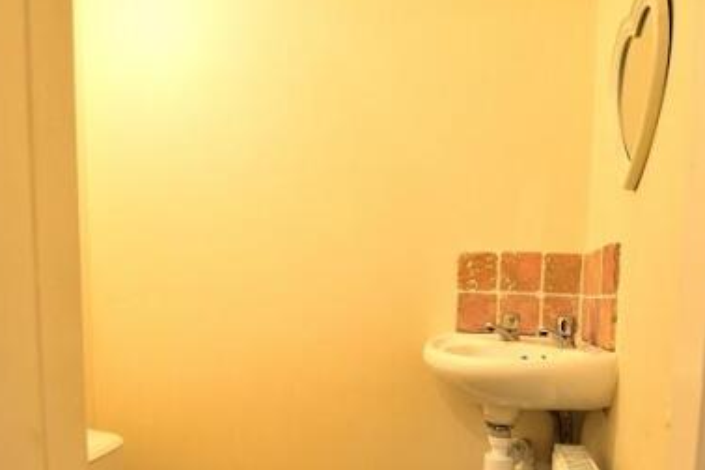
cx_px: 347
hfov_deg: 69.4
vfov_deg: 48.0
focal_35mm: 26
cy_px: 342
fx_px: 509
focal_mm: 10
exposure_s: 1/60
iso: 450
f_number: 4
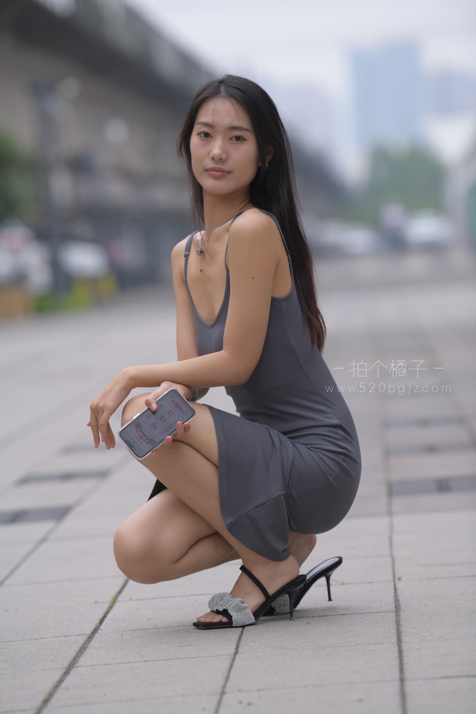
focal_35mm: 200
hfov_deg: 6.9
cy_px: 357
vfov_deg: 10.3
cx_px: 238
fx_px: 3966
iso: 280
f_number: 4
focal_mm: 200
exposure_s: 1/800
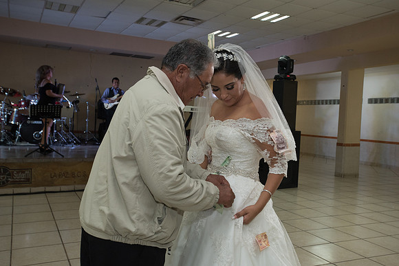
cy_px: 133
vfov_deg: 37.9
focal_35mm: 35
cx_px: 200
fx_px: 388
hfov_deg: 54.4
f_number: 4
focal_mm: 35
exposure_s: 1/100
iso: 1600
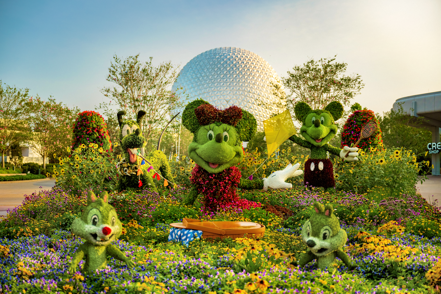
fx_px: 637
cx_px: 220
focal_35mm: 52
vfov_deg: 26.0
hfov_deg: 38.2
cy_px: 147
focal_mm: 52
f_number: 2.8
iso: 500
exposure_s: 1/2500
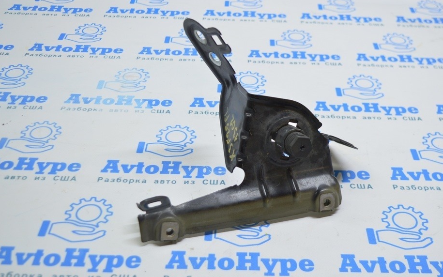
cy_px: 126
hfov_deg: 40.6
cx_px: 247
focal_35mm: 50
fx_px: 599
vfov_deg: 26.0
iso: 400
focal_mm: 29
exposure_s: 1/50
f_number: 4.2
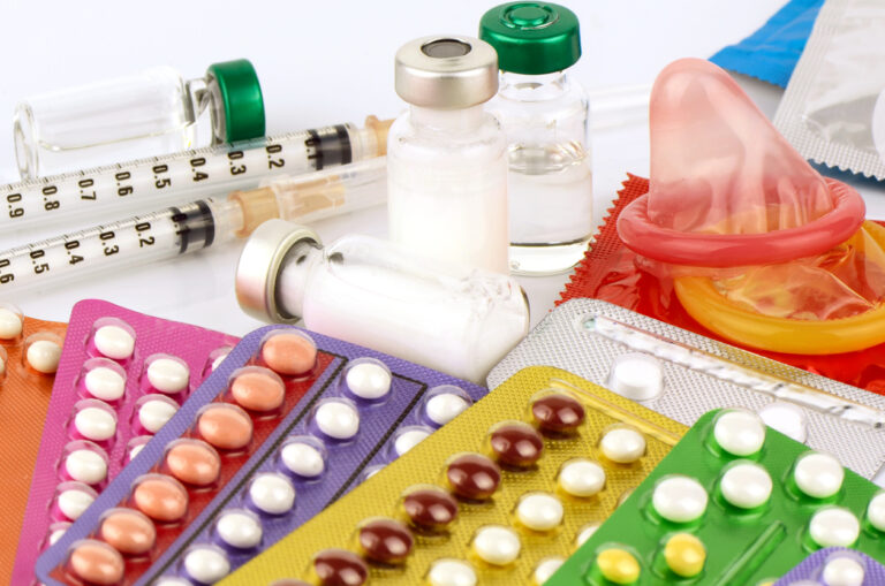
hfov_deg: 13.1
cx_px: 442
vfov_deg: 8.7
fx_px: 3865
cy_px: 293
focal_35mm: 158
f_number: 20
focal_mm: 105
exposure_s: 1/5
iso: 100
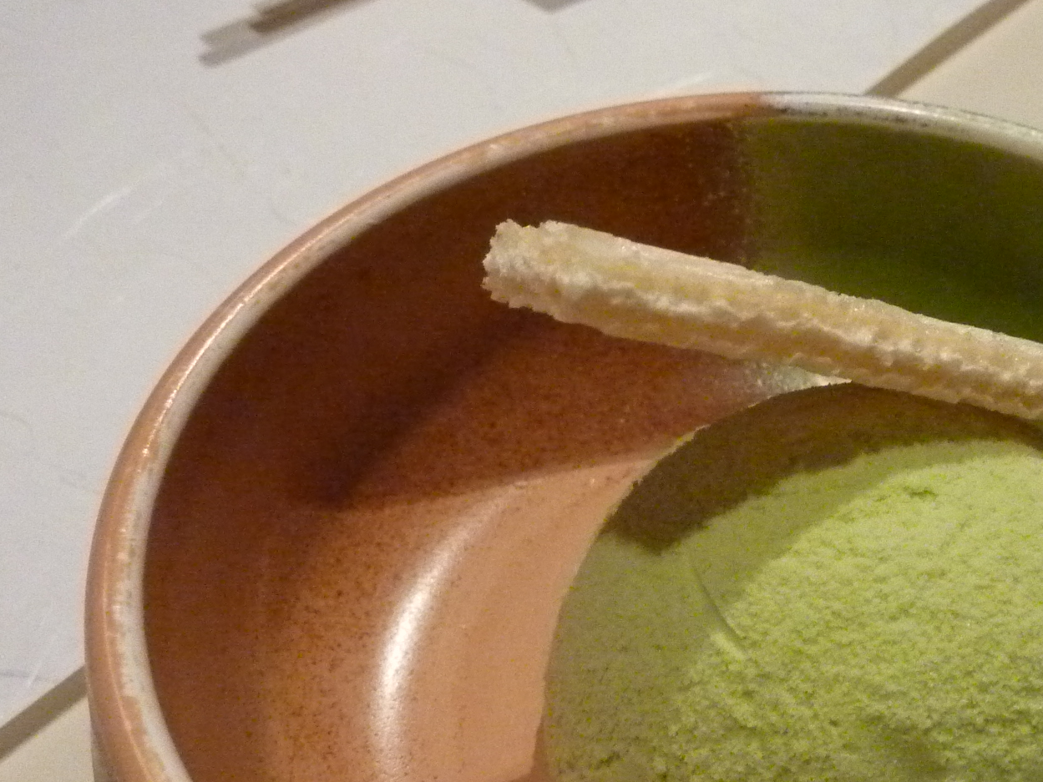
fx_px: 1235
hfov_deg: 44.0
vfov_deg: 34.8
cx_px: 805
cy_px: 522
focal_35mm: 41
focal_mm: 4.1
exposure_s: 1/50
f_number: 3.3
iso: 800
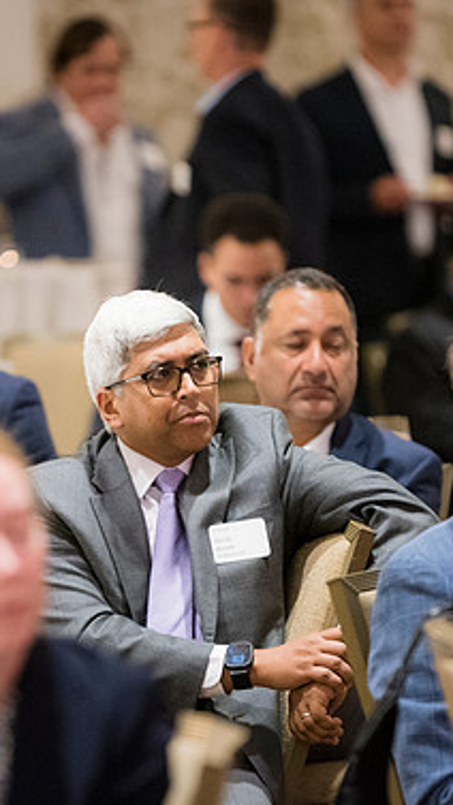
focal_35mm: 322
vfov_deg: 6.7
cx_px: 175
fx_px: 6878
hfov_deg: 3.8
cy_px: 396
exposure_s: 1/160
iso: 6400
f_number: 2.8
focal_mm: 200
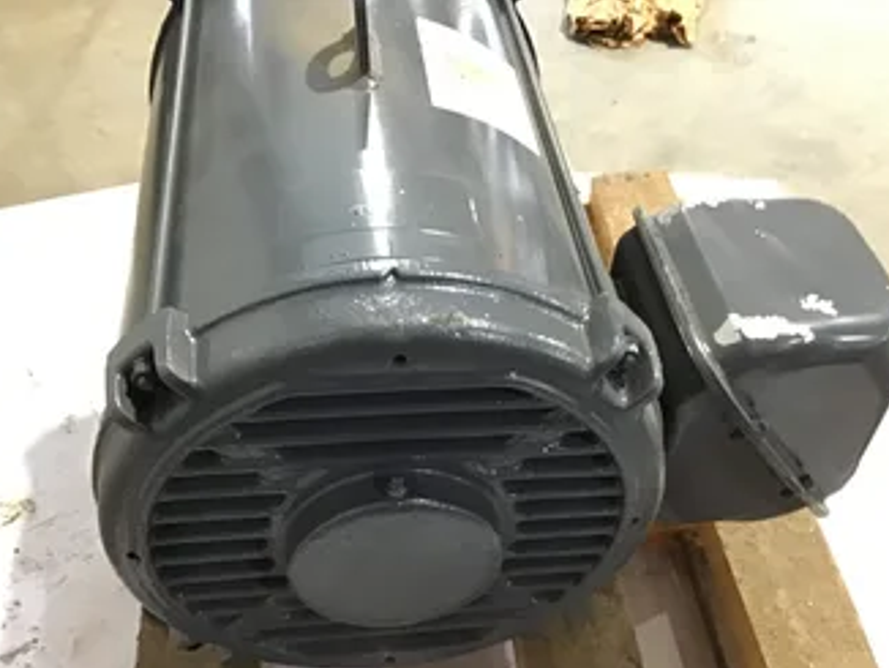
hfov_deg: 48.9
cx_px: 472
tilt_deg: -48.5
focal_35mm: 38
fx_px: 977
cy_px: 406
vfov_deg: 37.6
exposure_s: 1/15
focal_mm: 3.3
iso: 320
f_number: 2.4
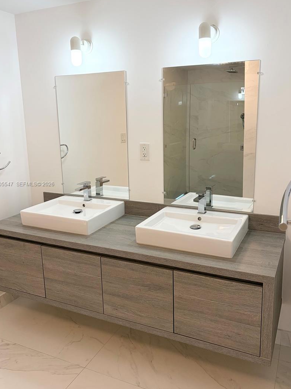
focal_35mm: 30
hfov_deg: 46.8
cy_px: 184
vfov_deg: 59.9
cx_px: 153
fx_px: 336
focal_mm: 5.96
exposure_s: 1/120
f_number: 1.6
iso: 125
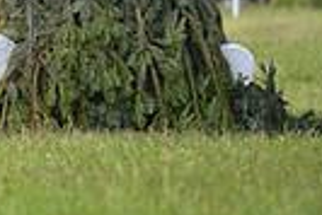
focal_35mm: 961
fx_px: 8605
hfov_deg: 2.1
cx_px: -259
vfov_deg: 1.4
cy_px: -216
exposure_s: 1/1250
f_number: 5
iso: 900
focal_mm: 220
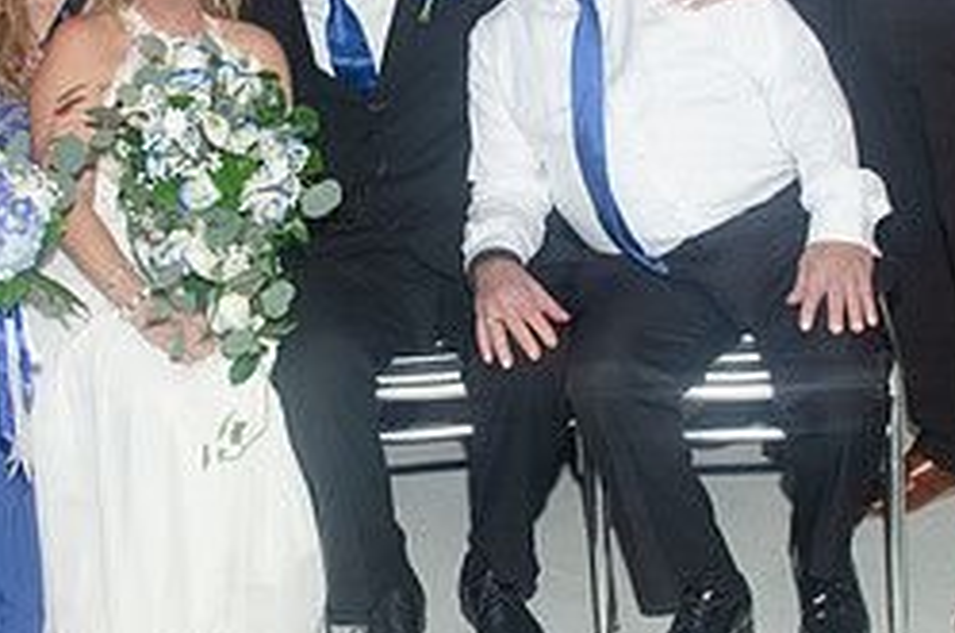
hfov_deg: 31.9
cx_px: 468
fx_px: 1668
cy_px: 107
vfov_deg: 21.2
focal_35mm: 63
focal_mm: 18
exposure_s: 1/100
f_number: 5.6
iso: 400
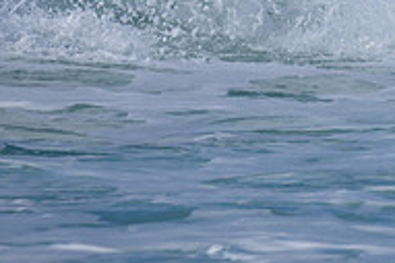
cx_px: 548
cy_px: -48
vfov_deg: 0.4
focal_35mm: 3340
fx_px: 36615
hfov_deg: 0.6
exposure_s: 1/2000
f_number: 6.3
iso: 220
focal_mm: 800
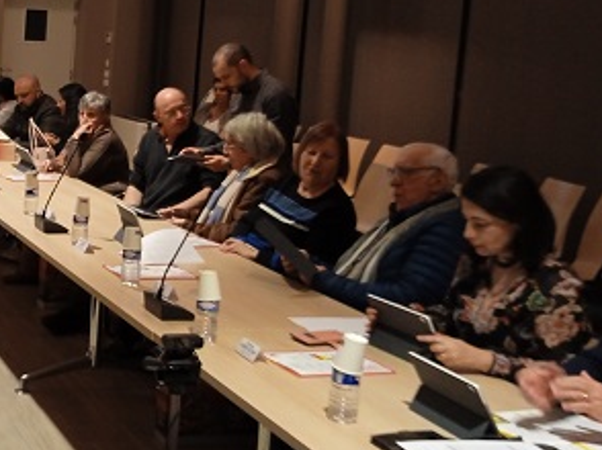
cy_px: 171
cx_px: -57
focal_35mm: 62
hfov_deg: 28.4
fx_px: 1077
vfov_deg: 23.6
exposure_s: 1/25
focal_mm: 3.43
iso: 258
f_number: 2.2
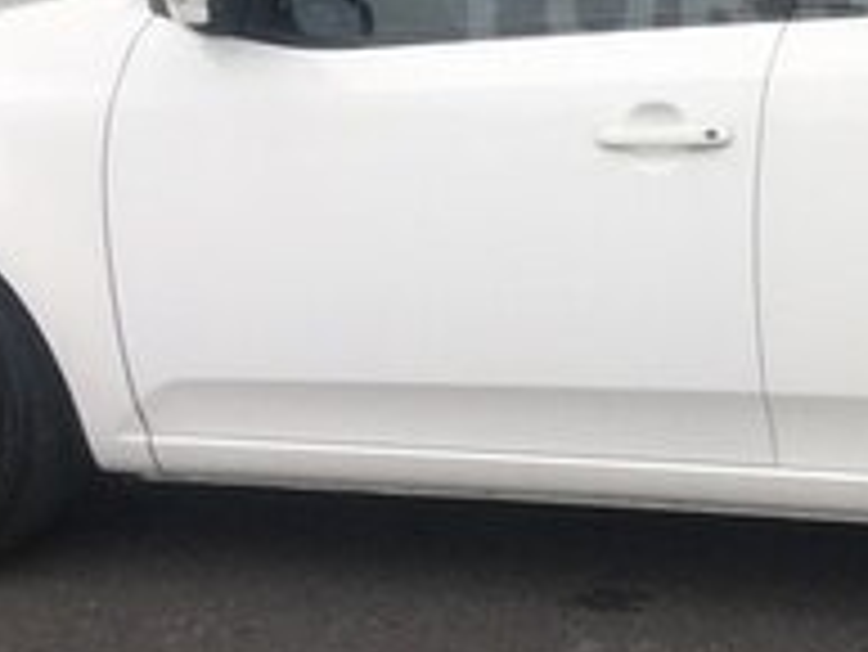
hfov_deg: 19.2
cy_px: -7
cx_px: 890
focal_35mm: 99
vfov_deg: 14.7
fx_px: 2484
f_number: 2.2
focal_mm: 4.15
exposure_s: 1/625
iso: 25
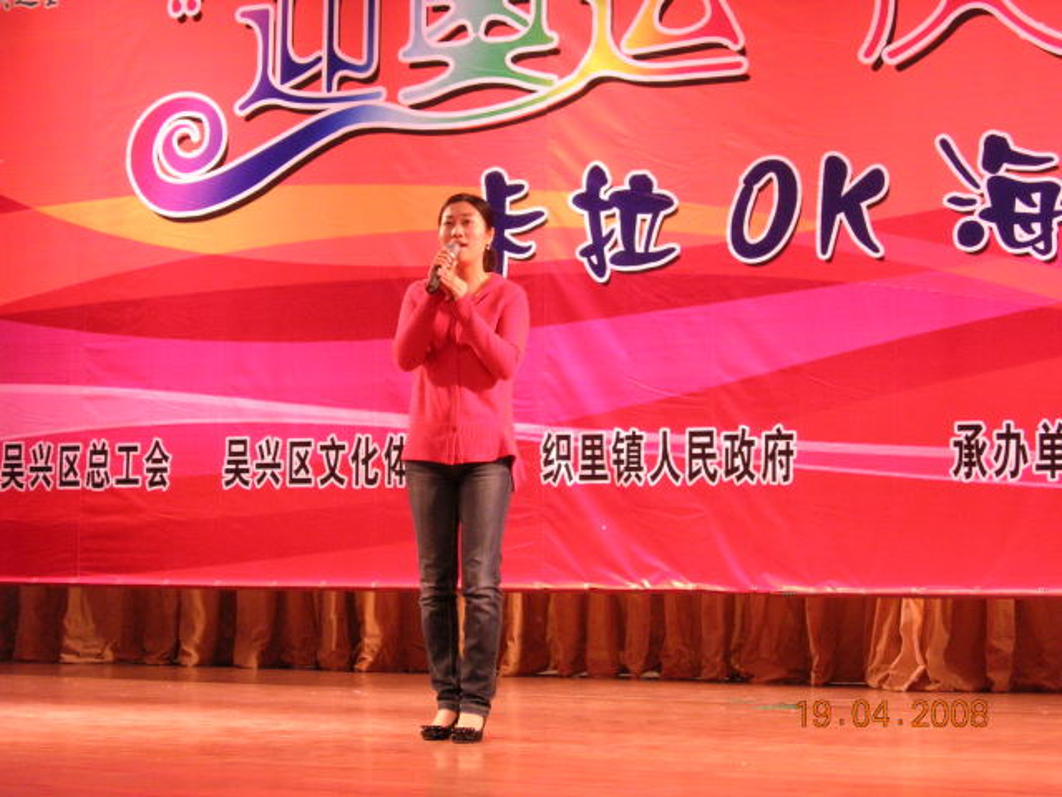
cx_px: 531
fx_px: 2209
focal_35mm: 72
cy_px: 398
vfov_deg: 20.4
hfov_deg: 27.0
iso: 400
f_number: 3.7
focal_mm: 14.9
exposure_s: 1/82.7
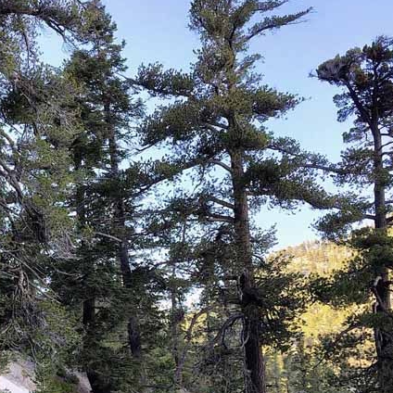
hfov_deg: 33.6
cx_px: 117
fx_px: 642
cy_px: 261
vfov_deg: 33.7
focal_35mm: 50
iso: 100
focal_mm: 5.56
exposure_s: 1/180
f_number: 1.8
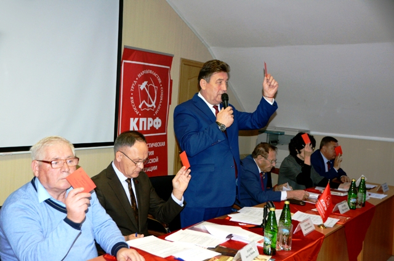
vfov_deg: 30.7
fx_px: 475
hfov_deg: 45.0
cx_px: 197
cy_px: 130
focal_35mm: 44
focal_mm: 29
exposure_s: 1/200
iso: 1600
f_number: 4
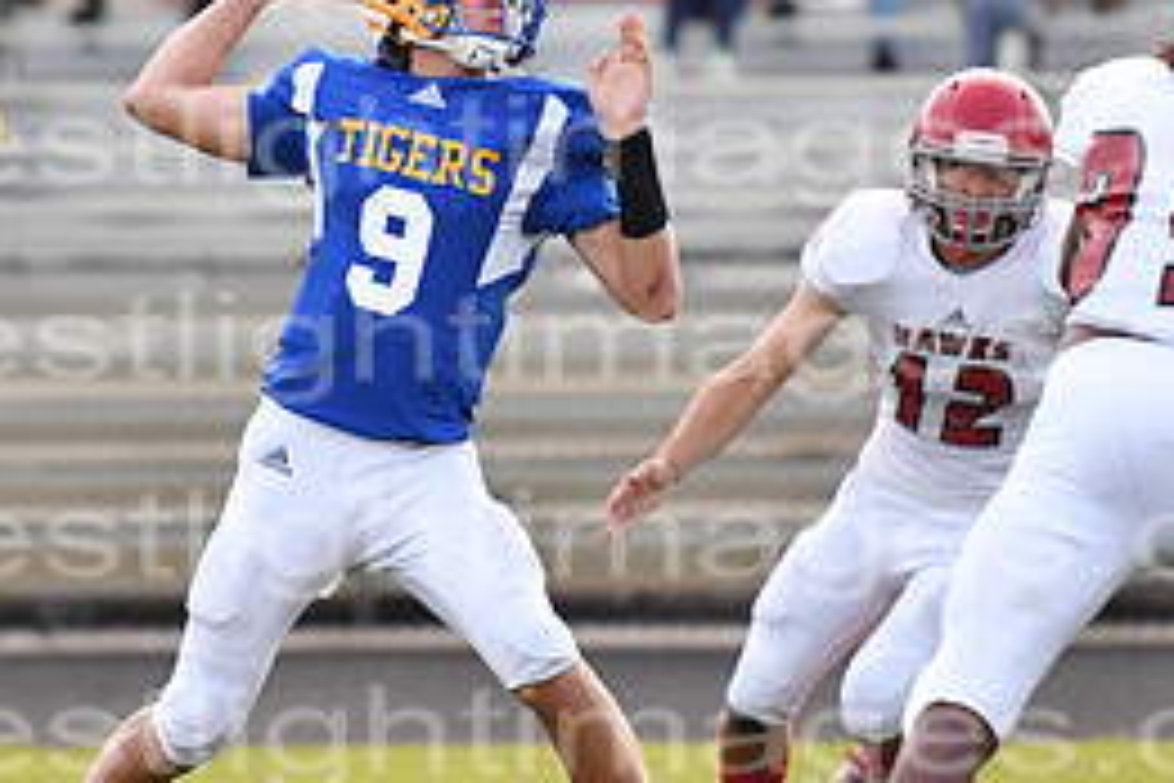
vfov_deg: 2.1
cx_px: 436
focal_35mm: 667
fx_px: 21750
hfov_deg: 3.1
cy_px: 250
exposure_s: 1/1000
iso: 1600
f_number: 3.2
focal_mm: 200
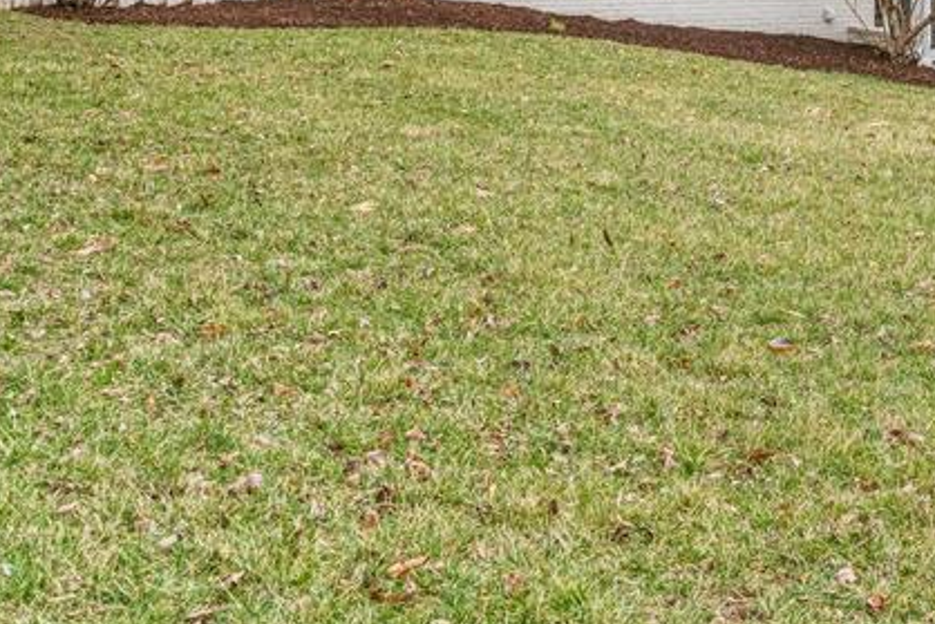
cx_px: 727
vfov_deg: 18.2
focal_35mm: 71
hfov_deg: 27.9
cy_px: -129
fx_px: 1845
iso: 1250
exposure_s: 1/1250
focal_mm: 29
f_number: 8
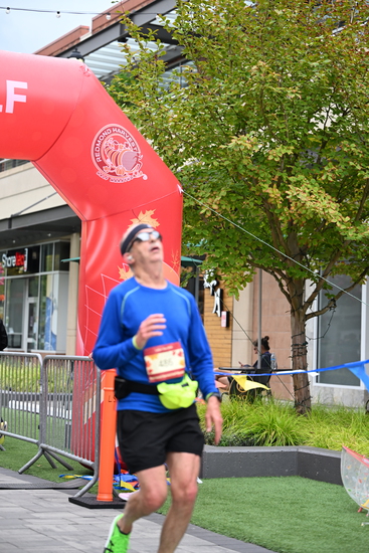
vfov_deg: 24.8
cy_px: 276
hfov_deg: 16.7
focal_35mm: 82
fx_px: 1260
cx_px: 184
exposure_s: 1/2000
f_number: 2.8
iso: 800
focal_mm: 82
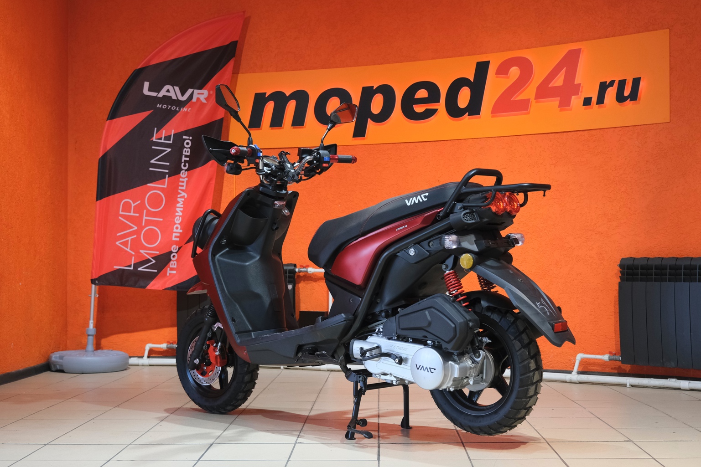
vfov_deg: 26.5
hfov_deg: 38.9
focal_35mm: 51
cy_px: 229
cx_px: 350
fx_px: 993
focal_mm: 32.5
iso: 1600
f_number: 4
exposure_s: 1/100
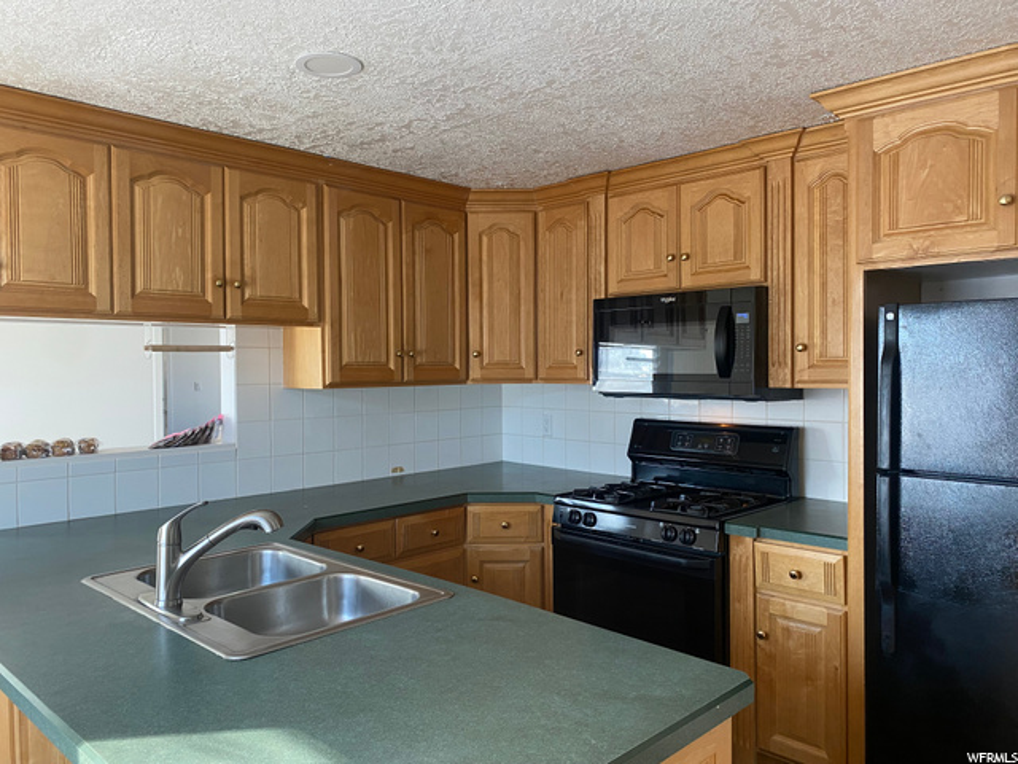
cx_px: 509
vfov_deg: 53.1
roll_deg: -0.1
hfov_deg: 67.3
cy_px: 382
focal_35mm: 26
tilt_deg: -3.7
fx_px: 765
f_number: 1.8
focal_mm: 4.25
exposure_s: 1/86
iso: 125
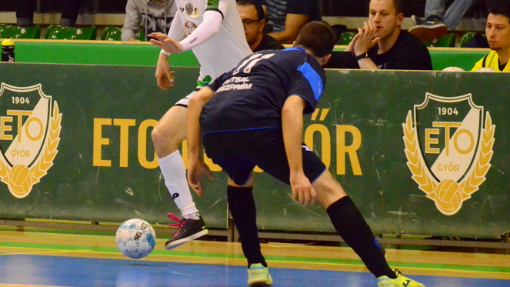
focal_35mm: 426
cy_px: 93
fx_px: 5761
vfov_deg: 2.9
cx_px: 185
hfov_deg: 5.1
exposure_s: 1/800
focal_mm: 200
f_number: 5.3
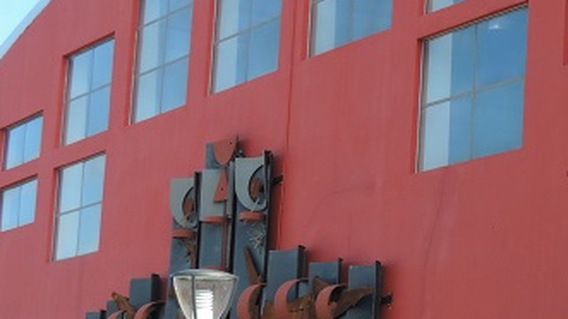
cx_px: 589
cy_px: 200
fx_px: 1942
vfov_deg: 9.4
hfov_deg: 16.3
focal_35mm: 129
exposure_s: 1/320
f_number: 3.3
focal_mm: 7.1
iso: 80
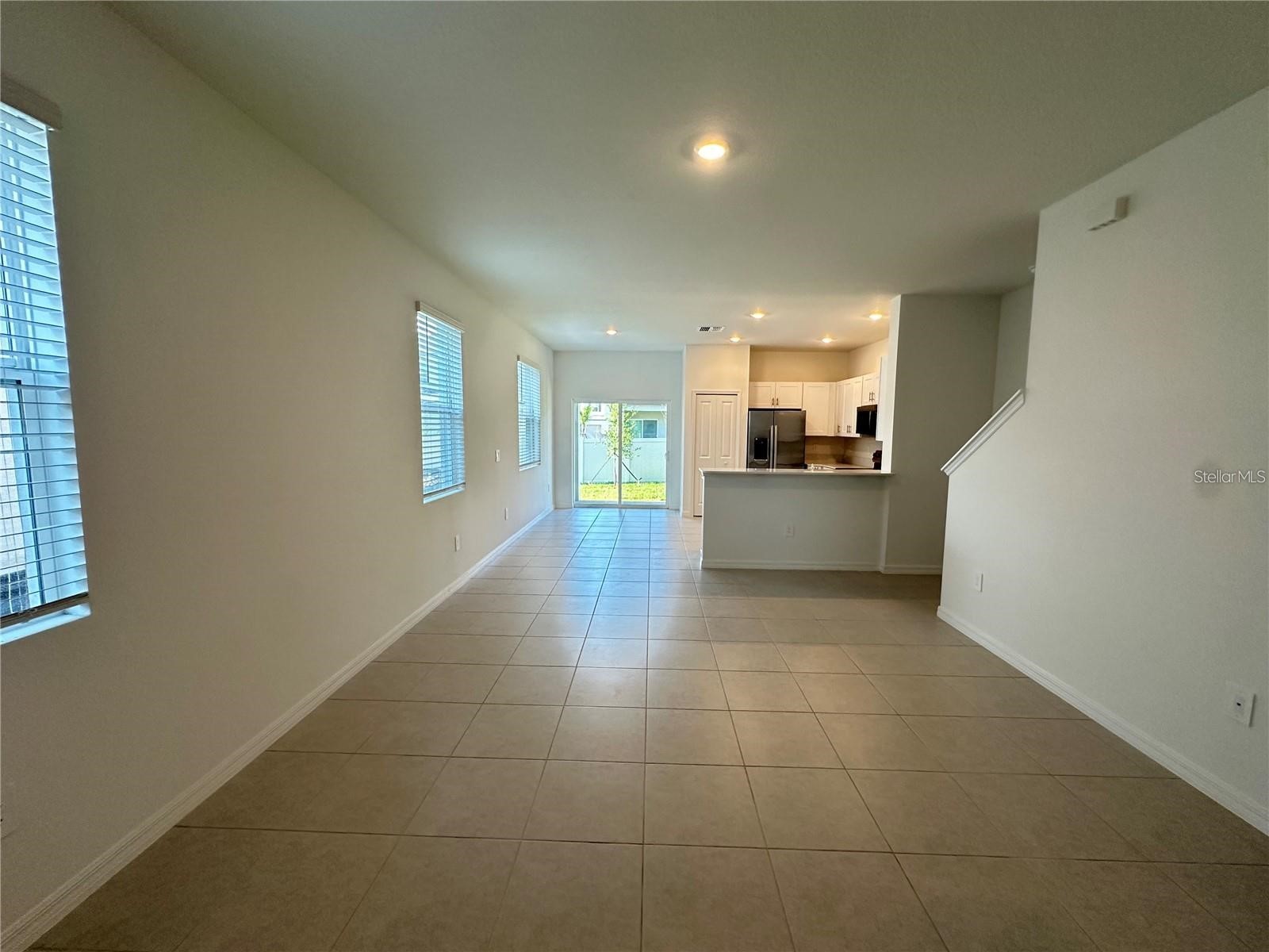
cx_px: 634
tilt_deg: -4.8
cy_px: 476
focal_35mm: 14
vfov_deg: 85.7
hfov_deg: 102.1
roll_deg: -1.1
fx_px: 513
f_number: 2.2
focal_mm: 2.22
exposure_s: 1/120
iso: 250
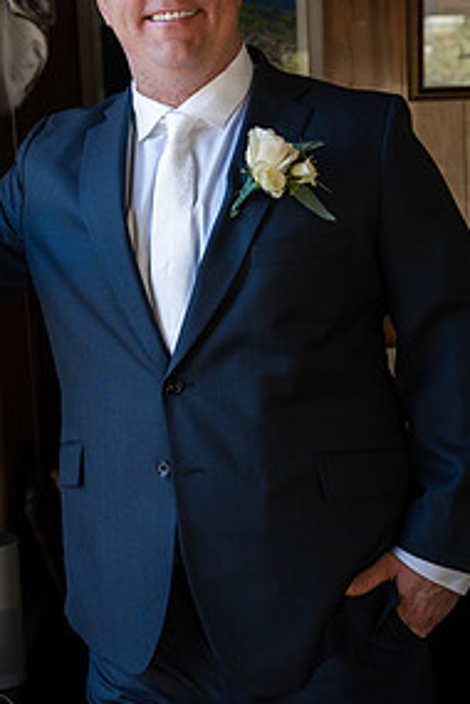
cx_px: 173
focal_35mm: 68
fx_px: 1332
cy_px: 242
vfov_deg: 29.5
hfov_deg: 20.0
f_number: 4
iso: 250
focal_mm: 43
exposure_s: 1/200
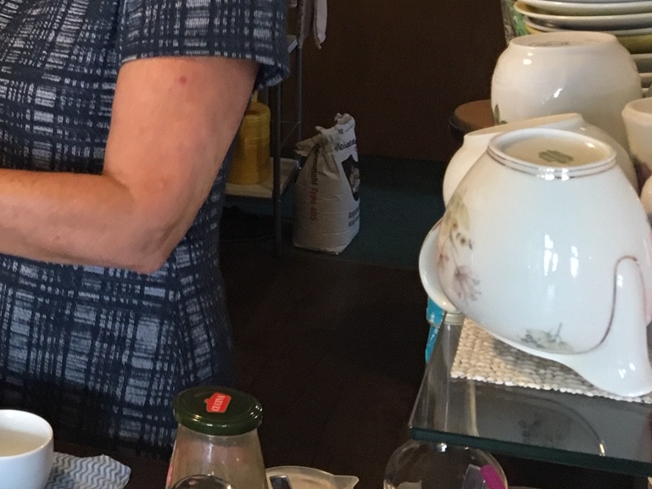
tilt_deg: -11.4
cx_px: -185
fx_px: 1432
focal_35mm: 76
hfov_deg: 23.0
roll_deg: +3.1
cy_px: 50
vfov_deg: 19.1
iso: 160
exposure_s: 1/33
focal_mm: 4.15
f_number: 2.2
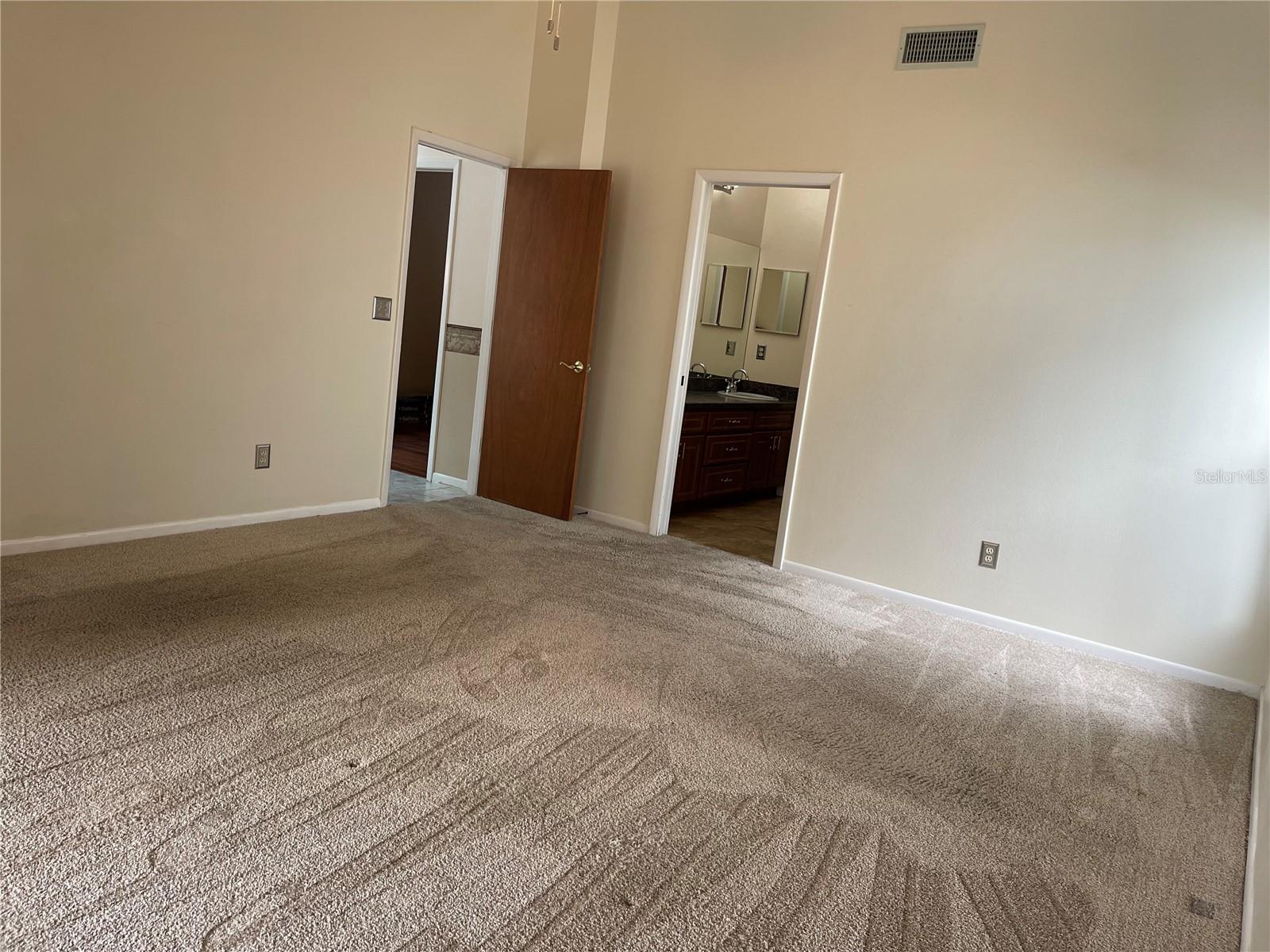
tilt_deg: -8.5
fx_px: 917
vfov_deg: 54.9
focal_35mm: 25
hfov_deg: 69.4
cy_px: 476
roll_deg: -7.1
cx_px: 635
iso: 80
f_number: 1.6
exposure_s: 1/60
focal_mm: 5.1
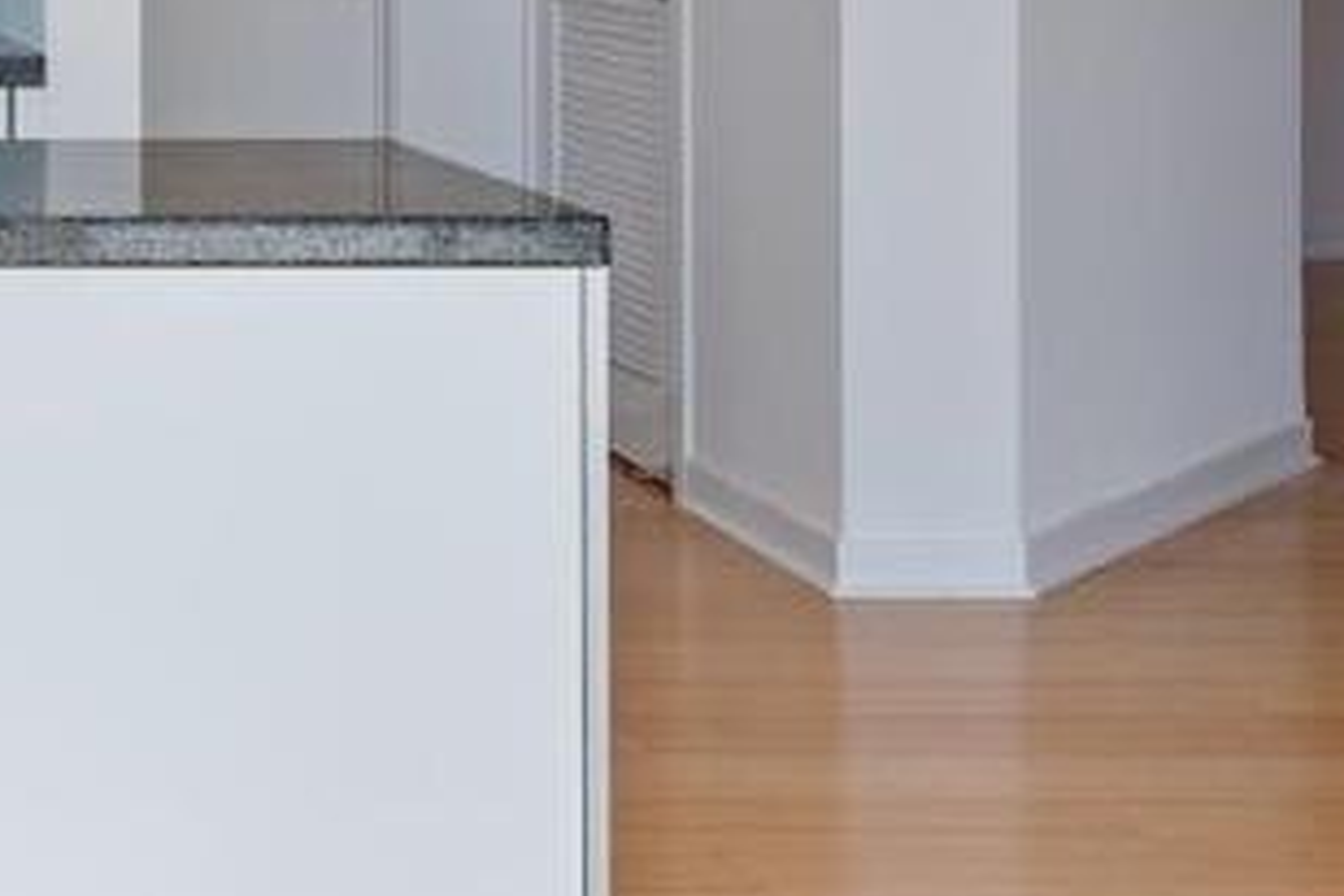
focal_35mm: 84
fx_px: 3136
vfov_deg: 15.8
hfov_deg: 21.6
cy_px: -83
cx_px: -461
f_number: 10
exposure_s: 1/80
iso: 500
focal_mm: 18
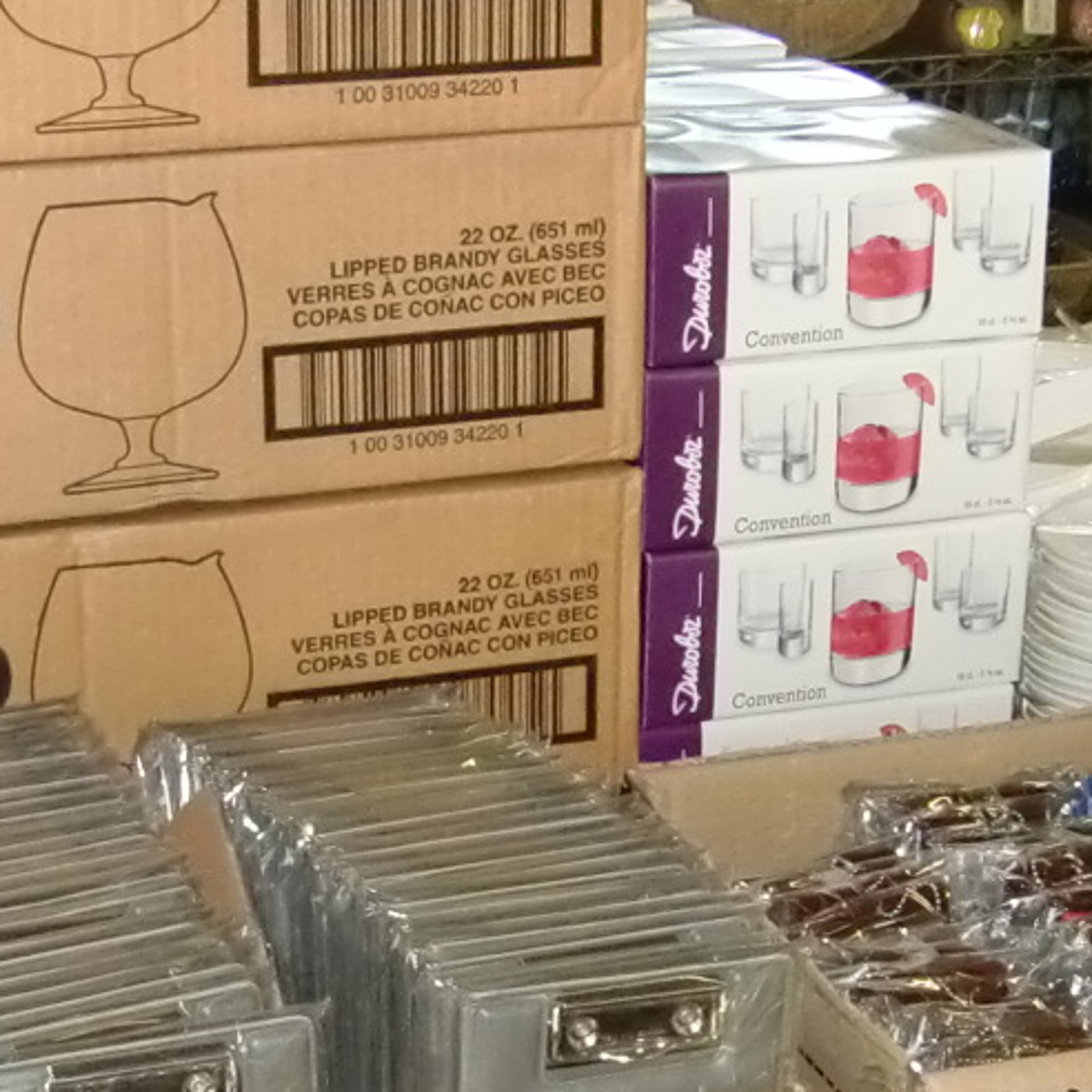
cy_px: 957
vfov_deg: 16.7
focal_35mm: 103
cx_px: 613
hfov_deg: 16.9
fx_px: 3676
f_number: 2.6
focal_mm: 4.9
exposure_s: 1/60
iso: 400
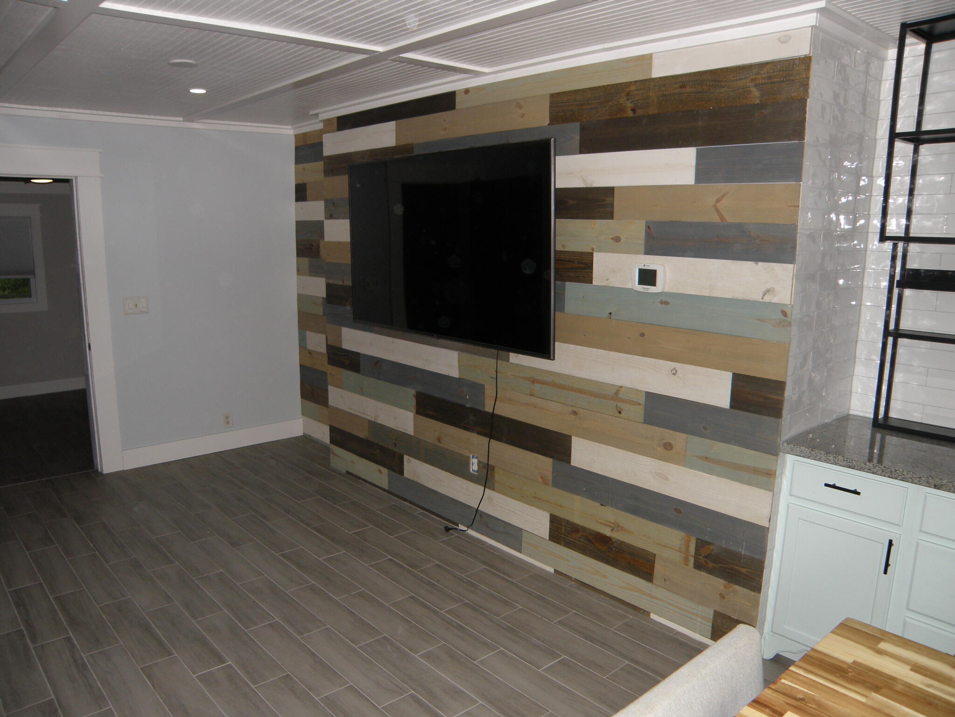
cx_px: 478
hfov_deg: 67.3
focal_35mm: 26
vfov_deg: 53.1
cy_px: 358
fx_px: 717
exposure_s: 1/1000
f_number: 2.8
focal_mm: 4.6
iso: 100
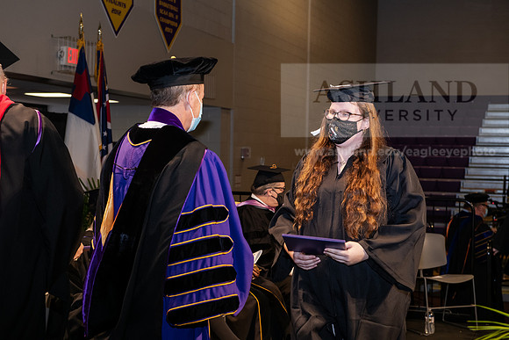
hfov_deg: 32.4
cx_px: 254
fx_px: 877
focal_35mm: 62
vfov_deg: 21.9
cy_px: 170
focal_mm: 62
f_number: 6.3
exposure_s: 1/200
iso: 1600
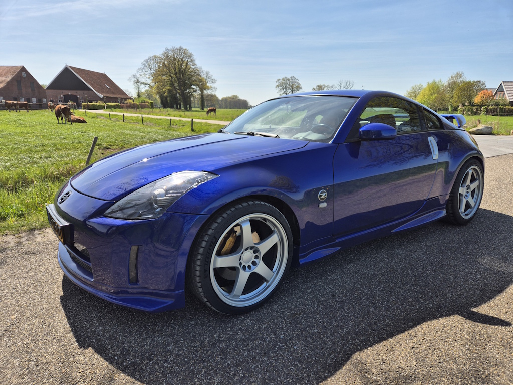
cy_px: 192
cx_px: 256
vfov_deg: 58.9
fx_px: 341
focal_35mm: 23
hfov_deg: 73.9
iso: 25
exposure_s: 1/1740
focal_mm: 5.4
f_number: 1.8
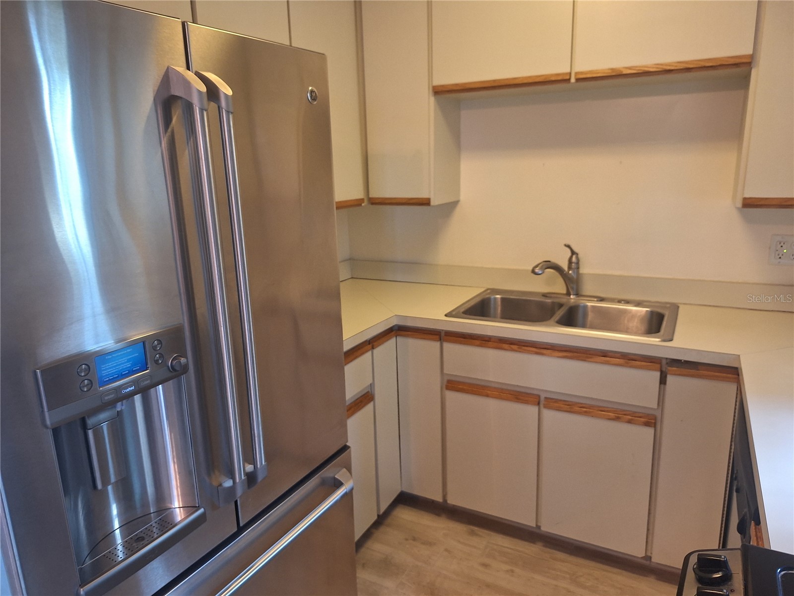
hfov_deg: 73.9
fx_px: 528
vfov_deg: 58.9
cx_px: 397
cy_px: 298
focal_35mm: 23
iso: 200
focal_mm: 5.54
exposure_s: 1/30
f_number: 1.8
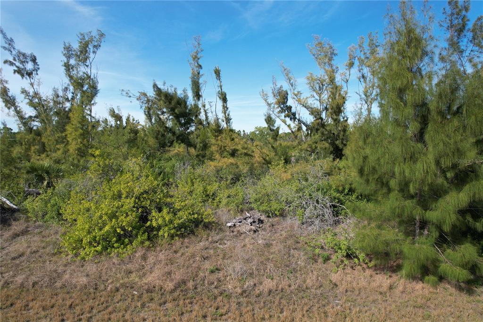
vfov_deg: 57.2
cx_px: 242
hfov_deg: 78.6
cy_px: 161
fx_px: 295
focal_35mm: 22
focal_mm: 8.38
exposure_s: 1/1500
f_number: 2.8
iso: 100
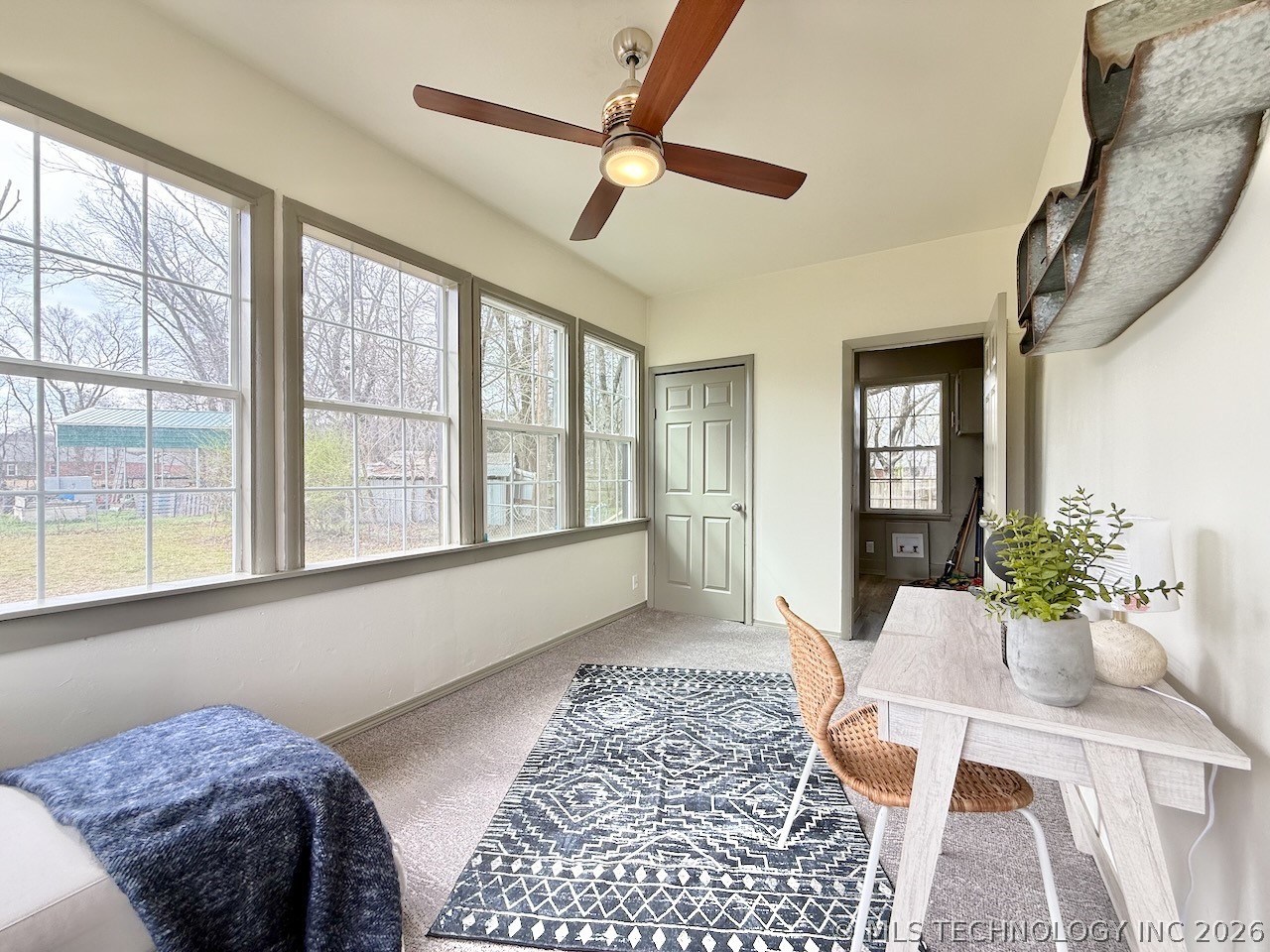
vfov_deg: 85.7
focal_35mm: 14
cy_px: 476
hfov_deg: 102.1
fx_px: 514
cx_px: 635
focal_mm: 2.22
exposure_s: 1/124
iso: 64
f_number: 2.2
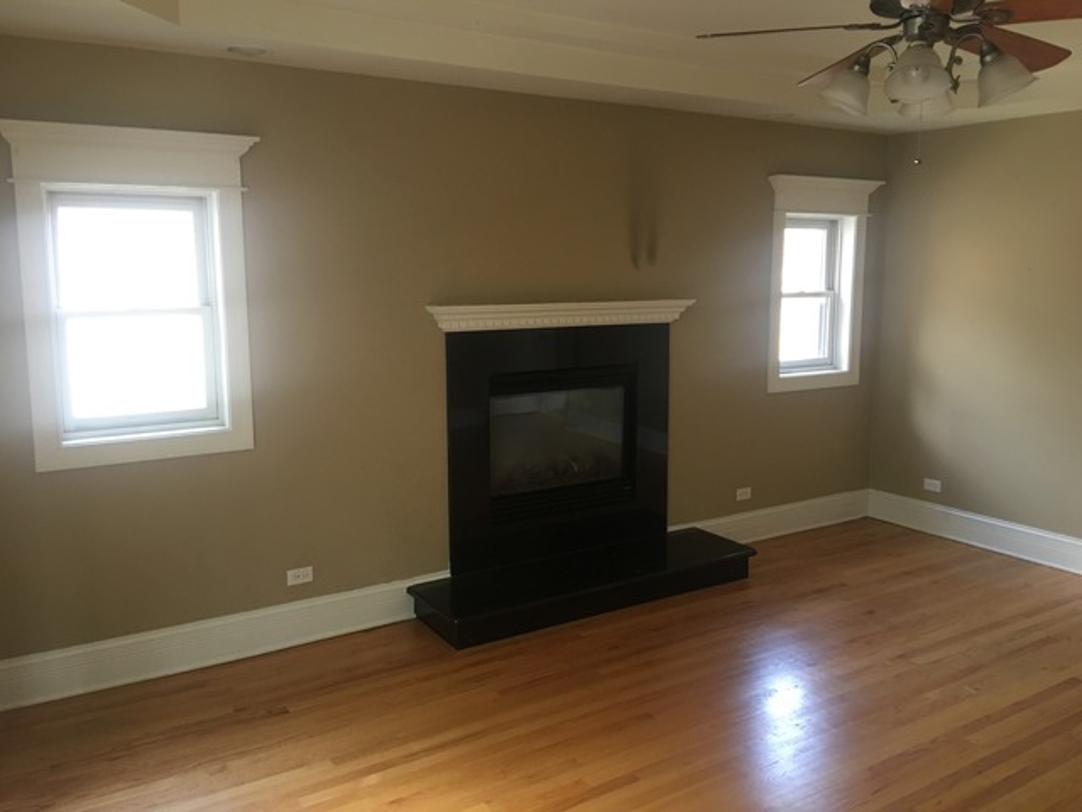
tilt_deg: -8.6
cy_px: 406
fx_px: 906
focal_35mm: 29
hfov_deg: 61.7
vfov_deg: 48.2
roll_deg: +0.3
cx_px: 541
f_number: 2.2
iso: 40
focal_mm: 4.15
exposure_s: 1/15
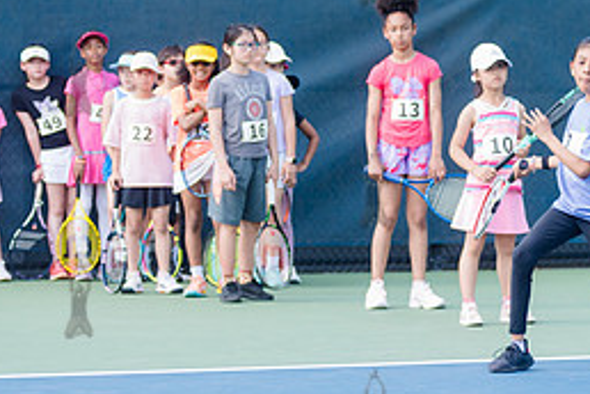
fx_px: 3064
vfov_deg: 7.3
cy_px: 187
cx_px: 373
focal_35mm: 187
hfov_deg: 11.0
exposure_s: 1/320
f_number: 3.5
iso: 200
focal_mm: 80
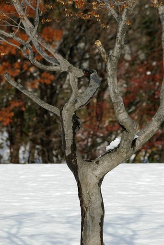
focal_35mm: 300
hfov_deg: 4.6
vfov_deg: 6.9
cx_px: 82
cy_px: 122
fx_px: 2047
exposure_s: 1/500
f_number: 10
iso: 200
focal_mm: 200
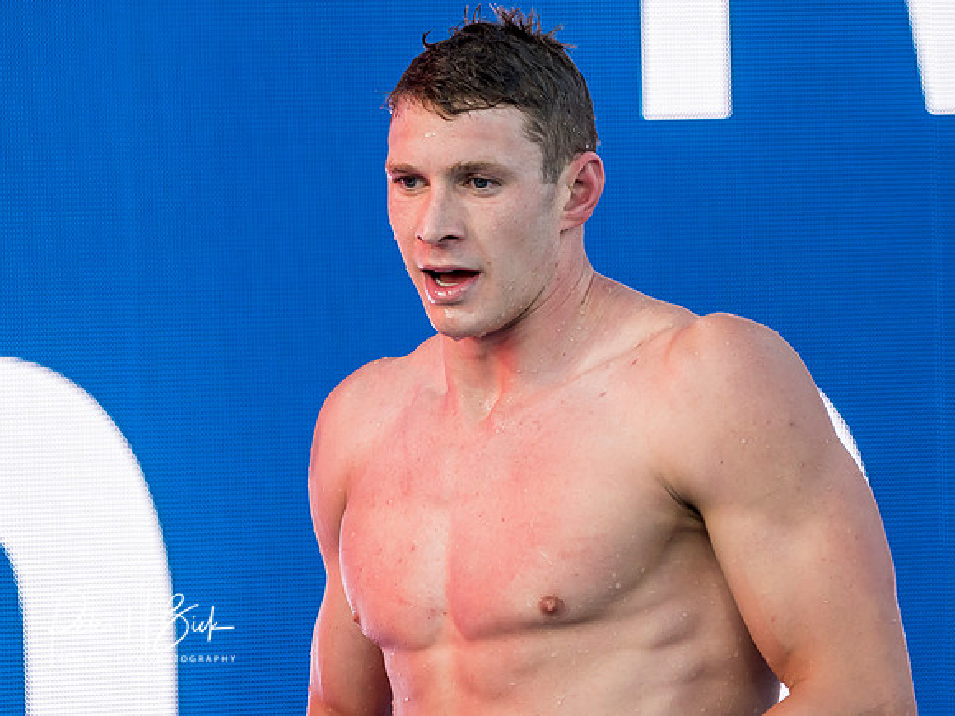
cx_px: 510
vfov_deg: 2.5
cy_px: 224
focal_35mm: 592
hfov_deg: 3.4
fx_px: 16326
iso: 400
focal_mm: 200
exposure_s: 1/640
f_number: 3.5
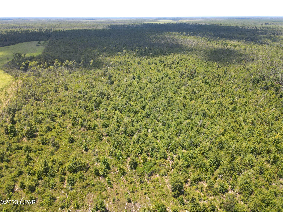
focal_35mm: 24
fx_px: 196
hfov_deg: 71.6
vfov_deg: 56.8
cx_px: 142
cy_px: 106
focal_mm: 4.5
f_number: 2.8
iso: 100
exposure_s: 1/400
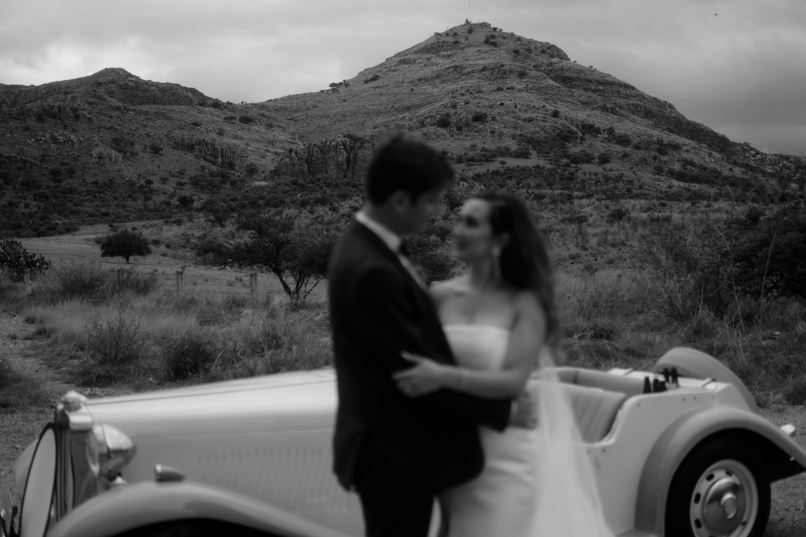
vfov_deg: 29.9
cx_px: 403
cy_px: 268
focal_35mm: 45
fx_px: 1007
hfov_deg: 43.6
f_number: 1.4
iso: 100
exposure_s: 1/640
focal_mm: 30
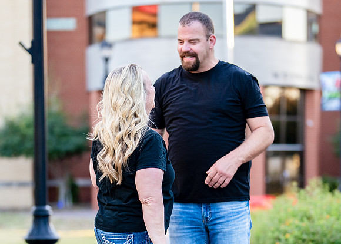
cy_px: 208
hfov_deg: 18.1
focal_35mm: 110
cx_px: 194
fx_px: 1068
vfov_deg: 12.9
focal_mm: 50
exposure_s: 1/1250
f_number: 1.2
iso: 320
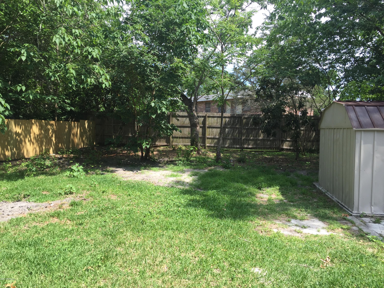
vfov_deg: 48.2
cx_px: 192
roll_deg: -2.4
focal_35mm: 29
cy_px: 144
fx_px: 322
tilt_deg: -1.7
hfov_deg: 61.7
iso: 32
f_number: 2.2
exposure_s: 1/628
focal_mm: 4.15
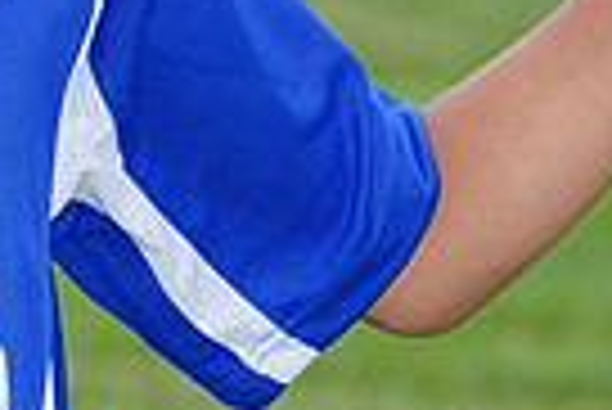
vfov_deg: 1.6
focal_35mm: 852
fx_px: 14499
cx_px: -297
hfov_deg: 2.4
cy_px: -237
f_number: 8
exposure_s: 1/200
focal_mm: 200
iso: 200
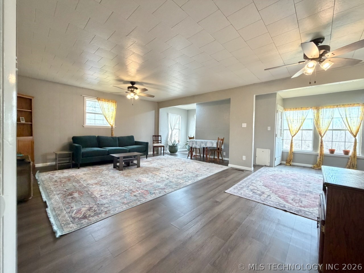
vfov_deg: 85.7
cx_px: 182
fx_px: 147
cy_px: 136
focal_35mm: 14
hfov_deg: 102.1
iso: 500
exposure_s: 1/60
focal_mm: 2.22
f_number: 2.2
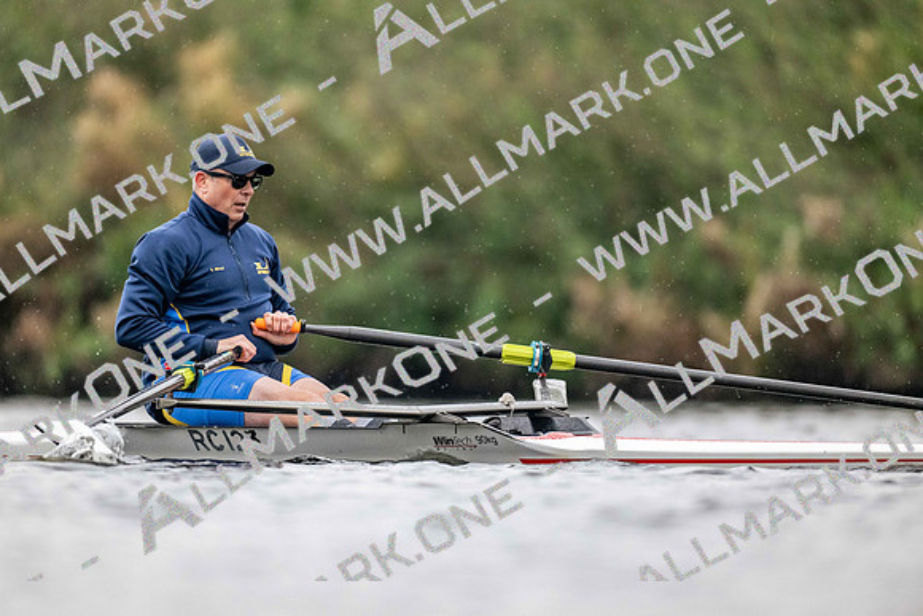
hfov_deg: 3.4
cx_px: 462
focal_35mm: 600
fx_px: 15386
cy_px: 308
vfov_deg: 2.3
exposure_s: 1/2500
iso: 3600
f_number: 4
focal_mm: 600
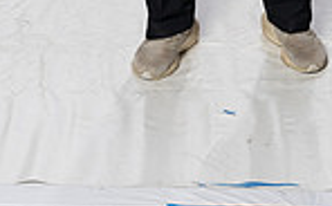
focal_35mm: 146
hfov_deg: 14.3
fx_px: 1319
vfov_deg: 8.3
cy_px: -258
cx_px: 222
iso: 640
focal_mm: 47
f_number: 8
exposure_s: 1/250
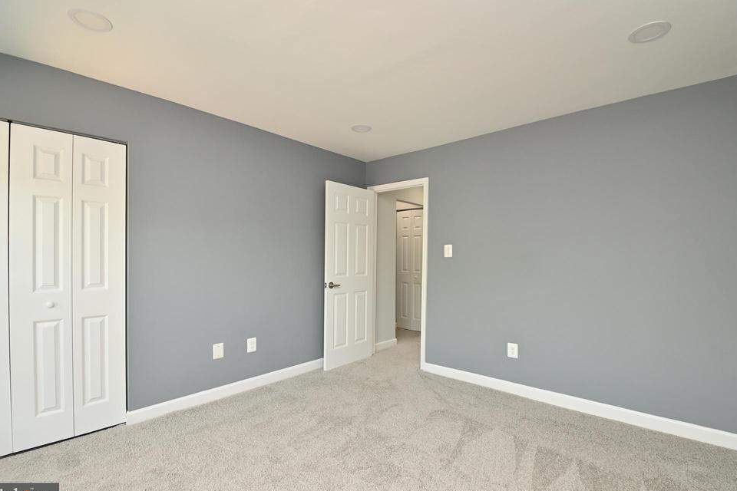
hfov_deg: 96.7
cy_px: 249
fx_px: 328
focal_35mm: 16
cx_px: 367
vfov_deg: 73.7
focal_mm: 10
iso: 200
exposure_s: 1/50
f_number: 7.1
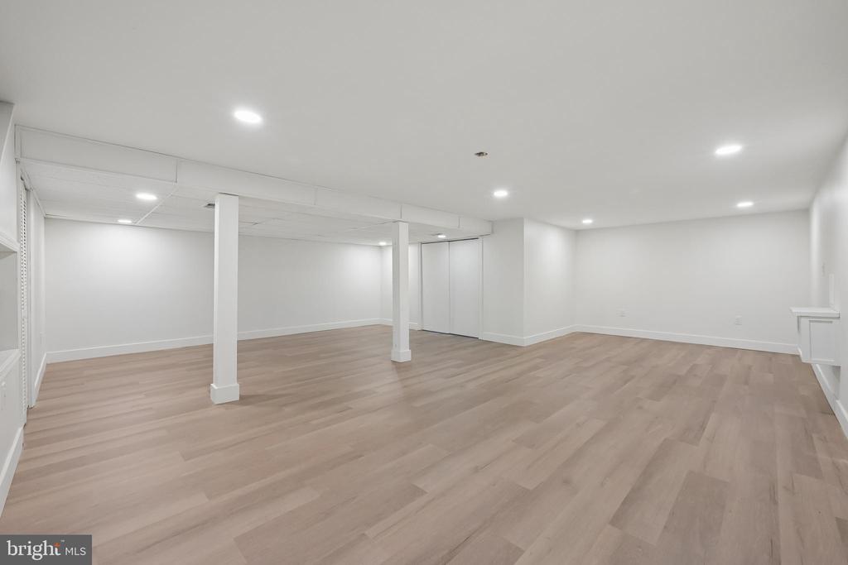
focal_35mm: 14
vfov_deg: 79.2
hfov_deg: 102.3
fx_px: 342
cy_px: 282
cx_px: 424
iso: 400
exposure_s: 1/10
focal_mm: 14.5
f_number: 11
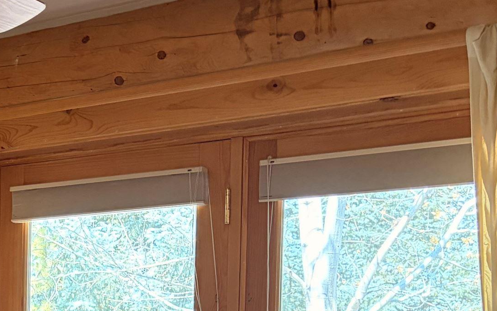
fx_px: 1056
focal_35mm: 78
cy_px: 395
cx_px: -107
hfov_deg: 24.0
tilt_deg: -3.6
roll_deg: +0.5
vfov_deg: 15.9
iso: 320
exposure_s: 1/60
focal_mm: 5.96
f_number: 1.6
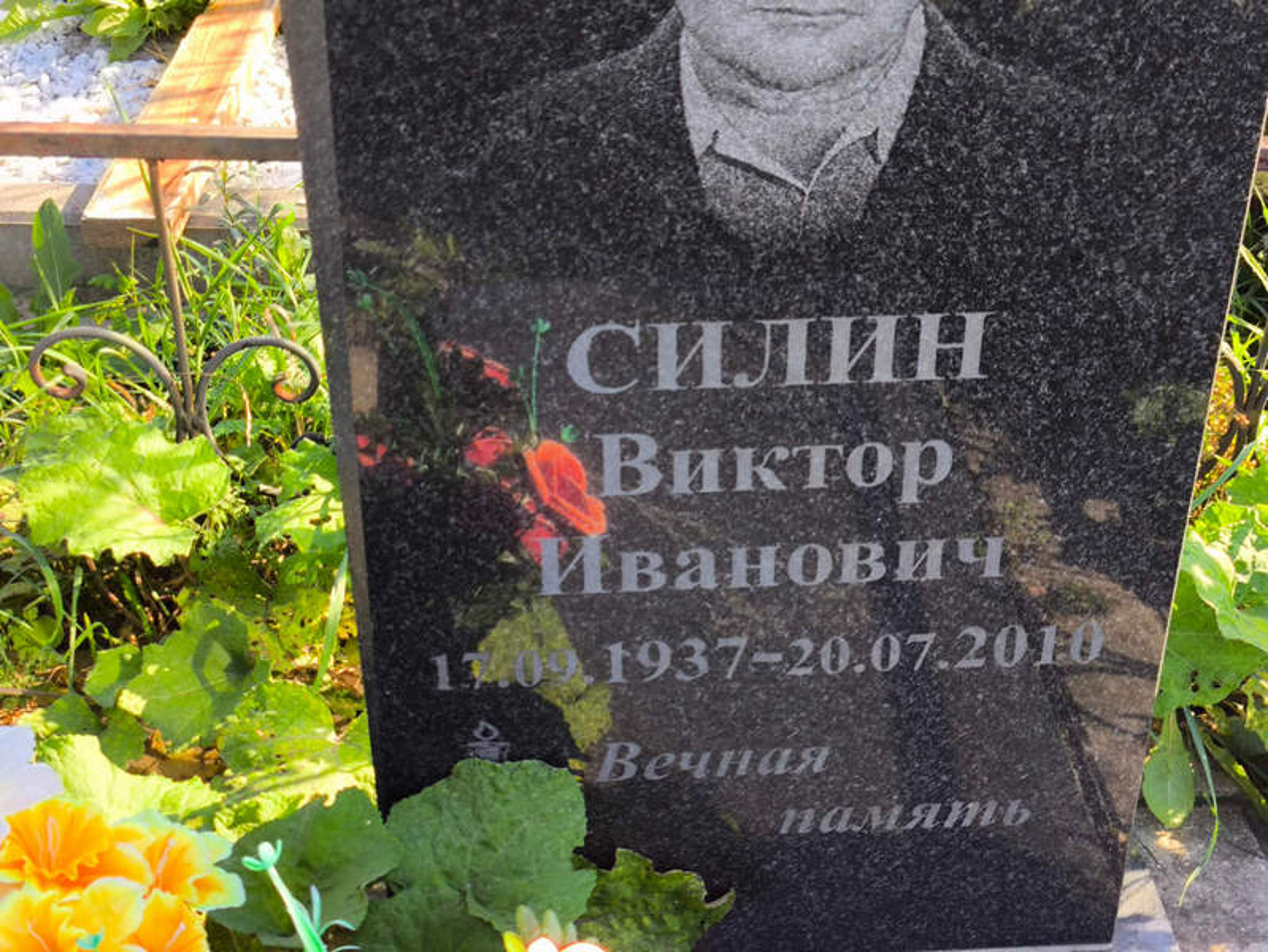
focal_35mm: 50
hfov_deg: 38.2
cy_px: 476
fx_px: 1832
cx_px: 634
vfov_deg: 29.1
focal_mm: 4.71
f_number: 1.7
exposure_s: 1/211
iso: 50
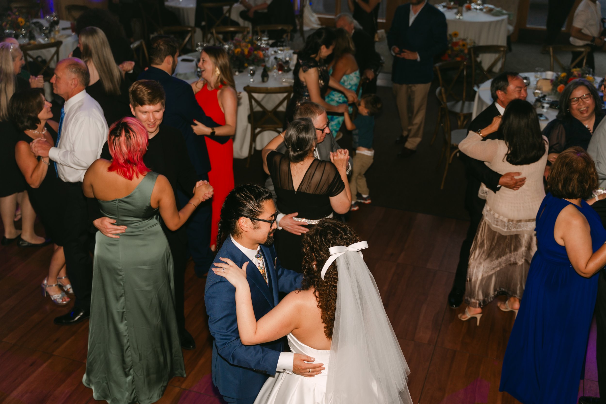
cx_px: 303
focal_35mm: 41
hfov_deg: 47.4
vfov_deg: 32.6
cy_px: 202
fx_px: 690
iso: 320
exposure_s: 1/250
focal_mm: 41
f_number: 2.8
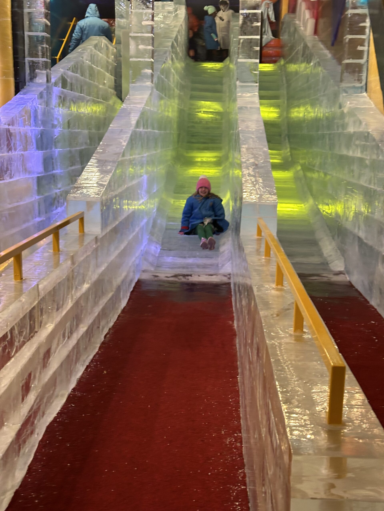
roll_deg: +0.8
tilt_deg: -7.1
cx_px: 192
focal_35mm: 48
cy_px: 256
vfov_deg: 39.7
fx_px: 710
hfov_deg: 30.3
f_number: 1.78
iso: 100
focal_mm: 6.86
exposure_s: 1/60
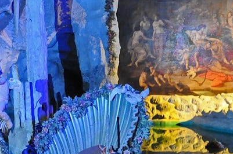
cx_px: 27
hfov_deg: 28.3
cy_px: 29
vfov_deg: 19.4
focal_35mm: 69
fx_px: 446
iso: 3200
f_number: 3.5
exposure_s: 1/1.3
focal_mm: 18
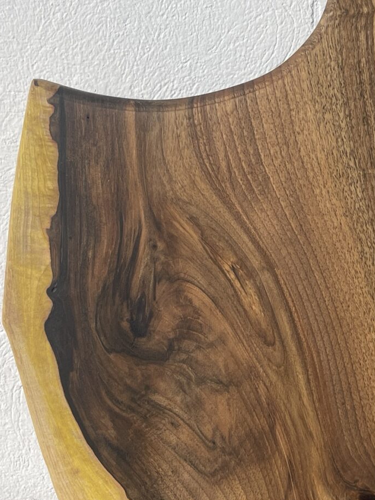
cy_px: 306
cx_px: 241
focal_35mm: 70
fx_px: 1011
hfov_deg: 21.0
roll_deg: -1.6
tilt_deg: -24.2
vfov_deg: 27.7
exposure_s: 1/404
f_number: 1.6
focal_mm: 5.1
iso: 32
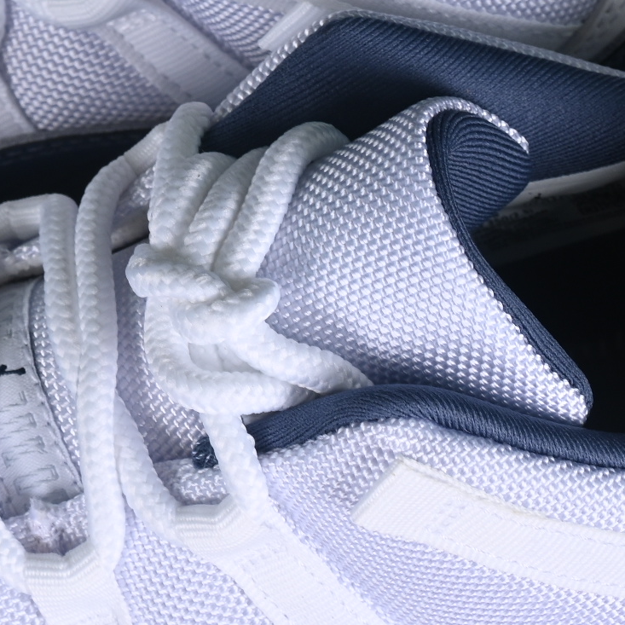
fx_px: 4943
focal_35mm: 242
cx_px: 88
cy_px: 302
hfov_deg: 7.2
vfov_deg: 7.2
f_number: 7.1
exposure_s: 1/60
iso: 160
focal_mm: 50
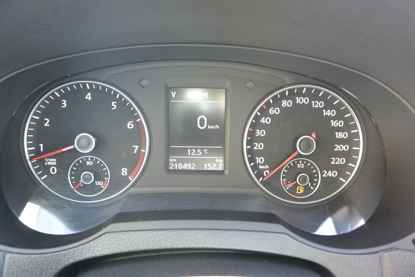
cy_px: 138
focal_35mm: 27
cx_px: 208
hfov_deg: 67.4
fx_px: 311
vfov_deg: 47.9
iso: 560
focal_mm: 10
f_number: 3.5
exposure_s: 1/60
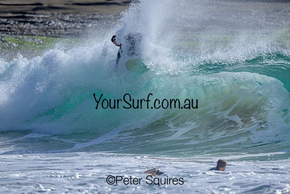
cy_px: 114
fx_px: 7553
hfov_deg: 2.2
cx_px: 170
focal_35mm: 937
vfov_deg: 1.5
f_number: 6.3
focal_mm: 800
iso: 1400
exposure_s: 1/2000
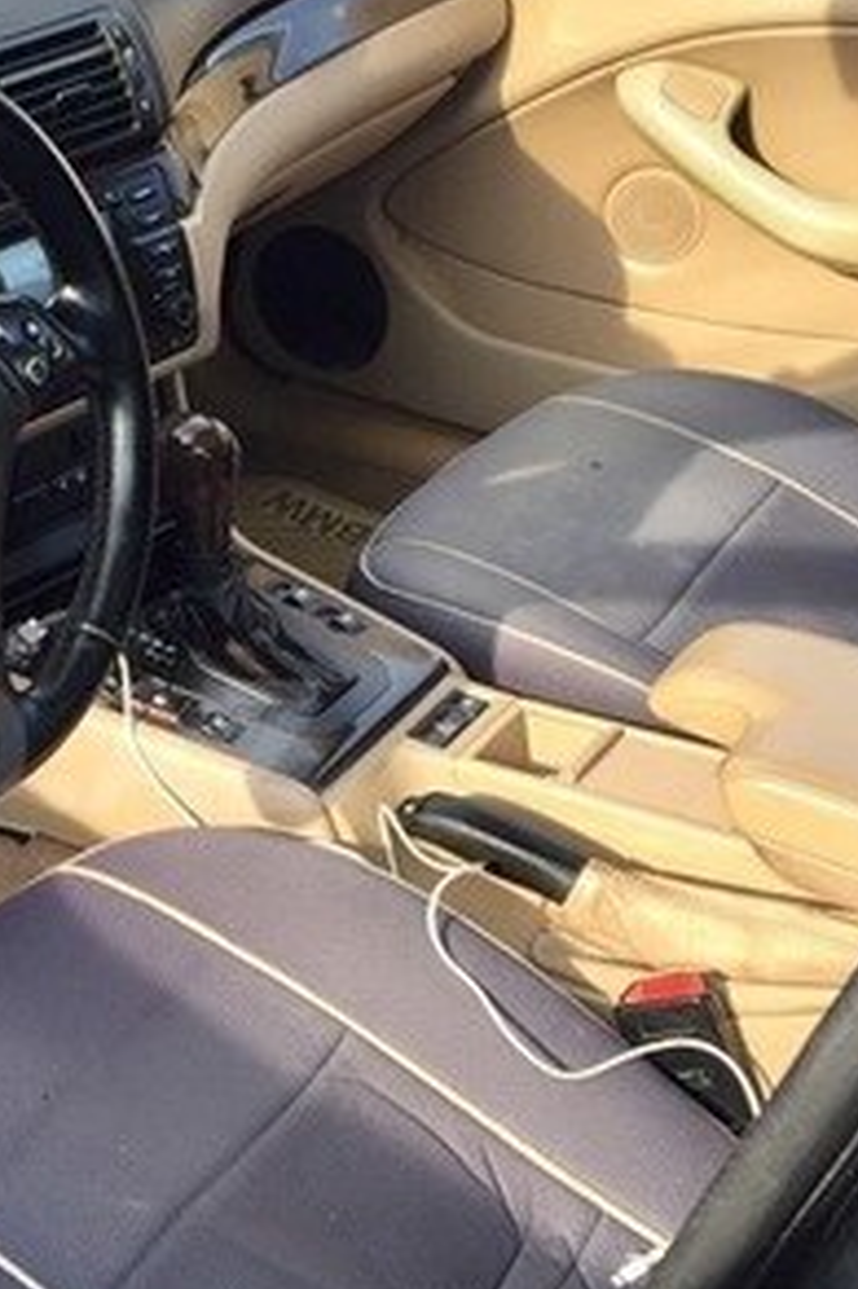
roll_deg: -1.6
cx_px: -128
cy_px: 746
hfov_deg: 19.0
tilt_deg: -32.2
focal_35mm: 68
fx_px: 2434
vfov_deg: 29.6
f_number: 2.2
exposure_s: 1/295
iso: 32
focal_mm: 4.15
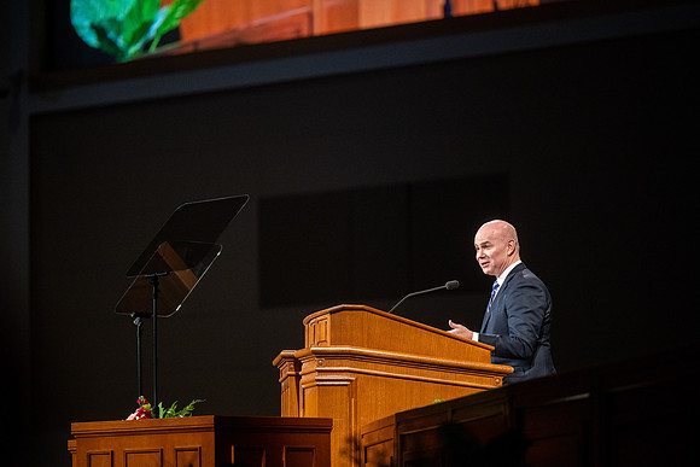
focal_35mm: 207
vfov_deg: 6.6
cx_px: 350
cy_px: 234
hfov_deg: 9.9
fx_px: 4030
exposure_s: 1/200
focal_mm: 200
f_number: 2.8
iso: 1250
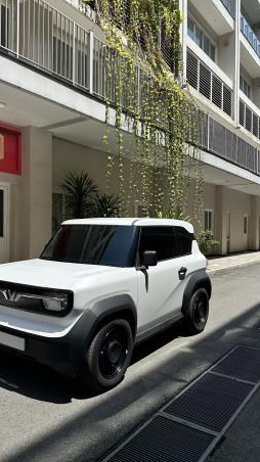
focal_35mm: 27
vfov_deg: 69.9
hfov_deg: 42.8
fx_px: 331
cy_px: 227
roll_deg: -1.7
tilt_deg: +0.2
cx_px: 115
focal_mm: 6.86
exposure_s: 1/4348
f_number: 1.78
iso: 80
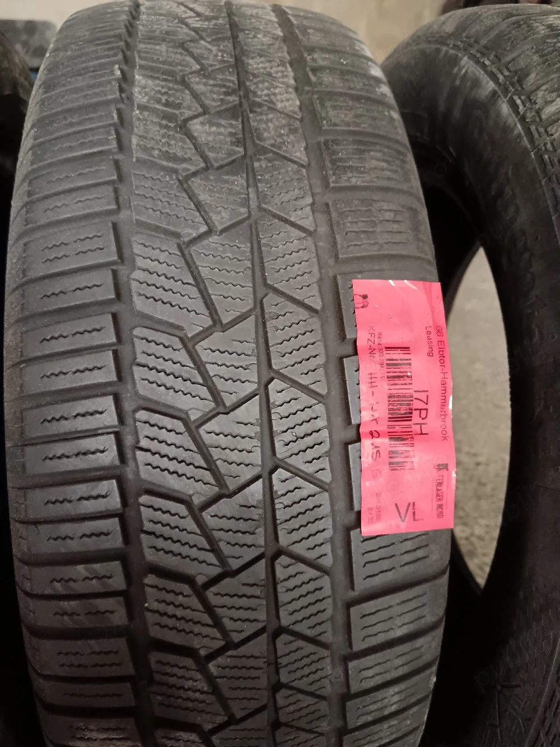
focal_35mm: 27
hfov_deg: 51.4
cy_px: 374
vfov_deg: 65.3
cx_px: 280
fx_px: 582
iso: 5184
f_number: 1.9
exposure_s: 1/60.2
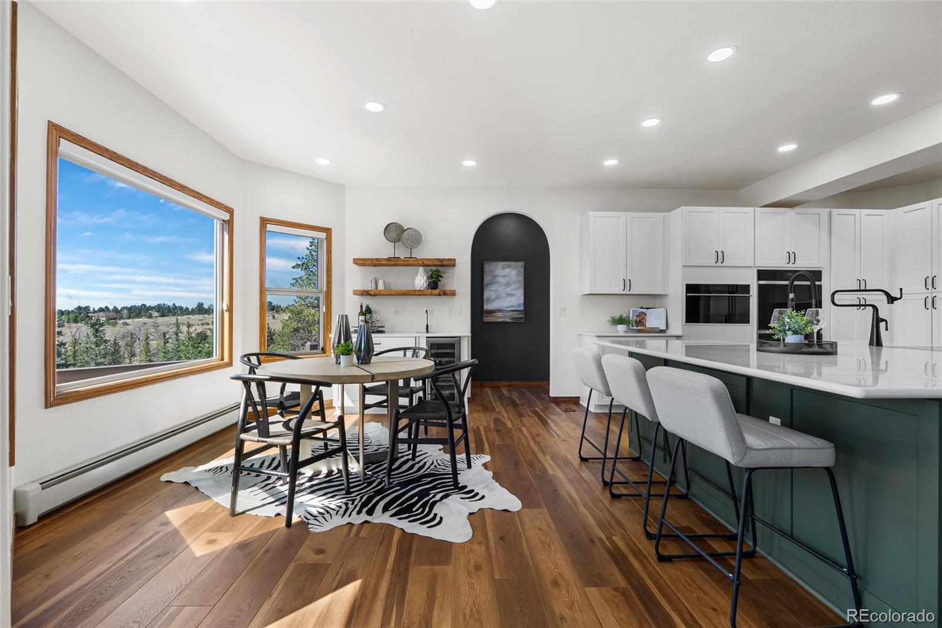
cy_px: 314
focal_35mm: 16
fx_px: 419
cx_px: 471
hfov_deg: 96.7
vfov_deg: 73.8
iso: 200
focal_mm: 16
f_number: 8
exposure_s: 1/5
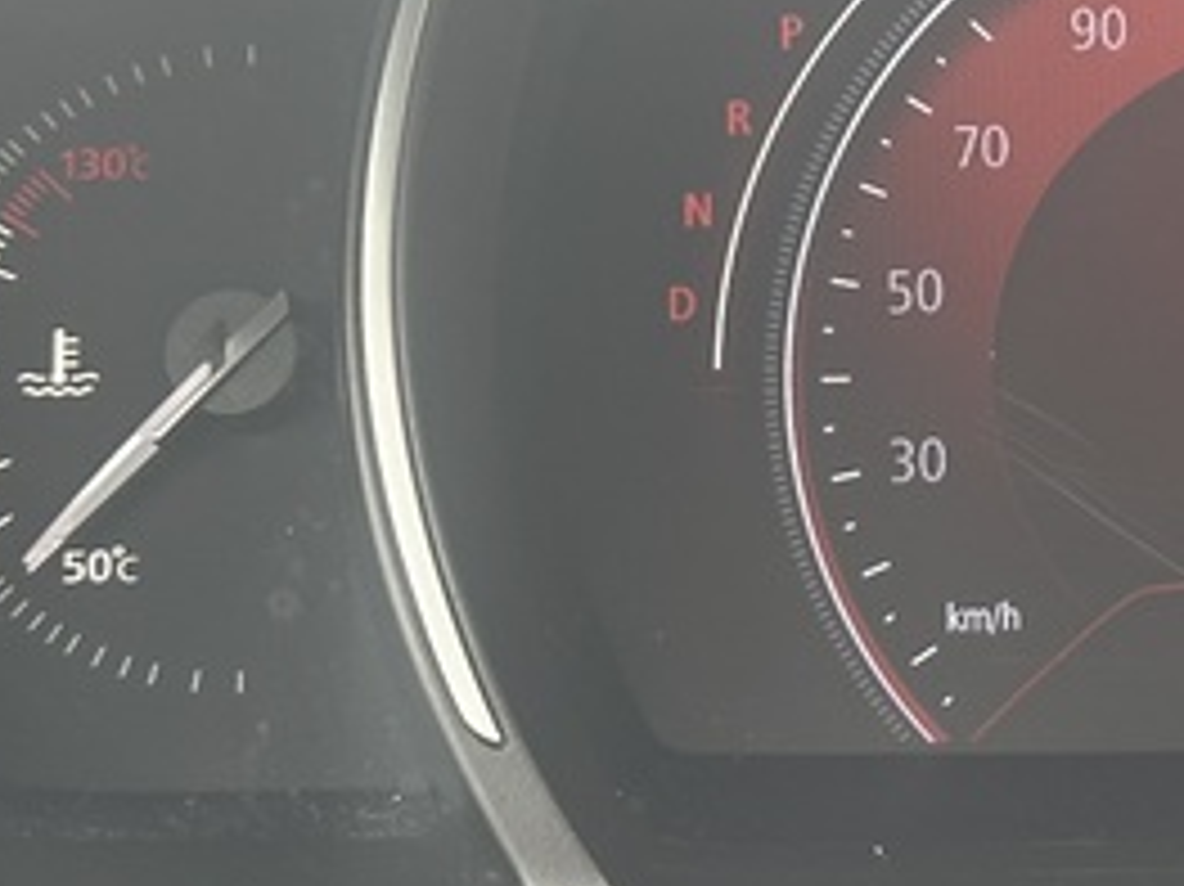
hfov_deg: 13.1
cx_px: 1517
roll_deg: +0.7
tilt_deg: -24.2
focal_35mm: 146
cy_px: 351
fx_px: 4991
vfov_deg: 10.2
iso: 80
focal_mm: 6.86
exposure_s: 1/104
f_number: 1.78
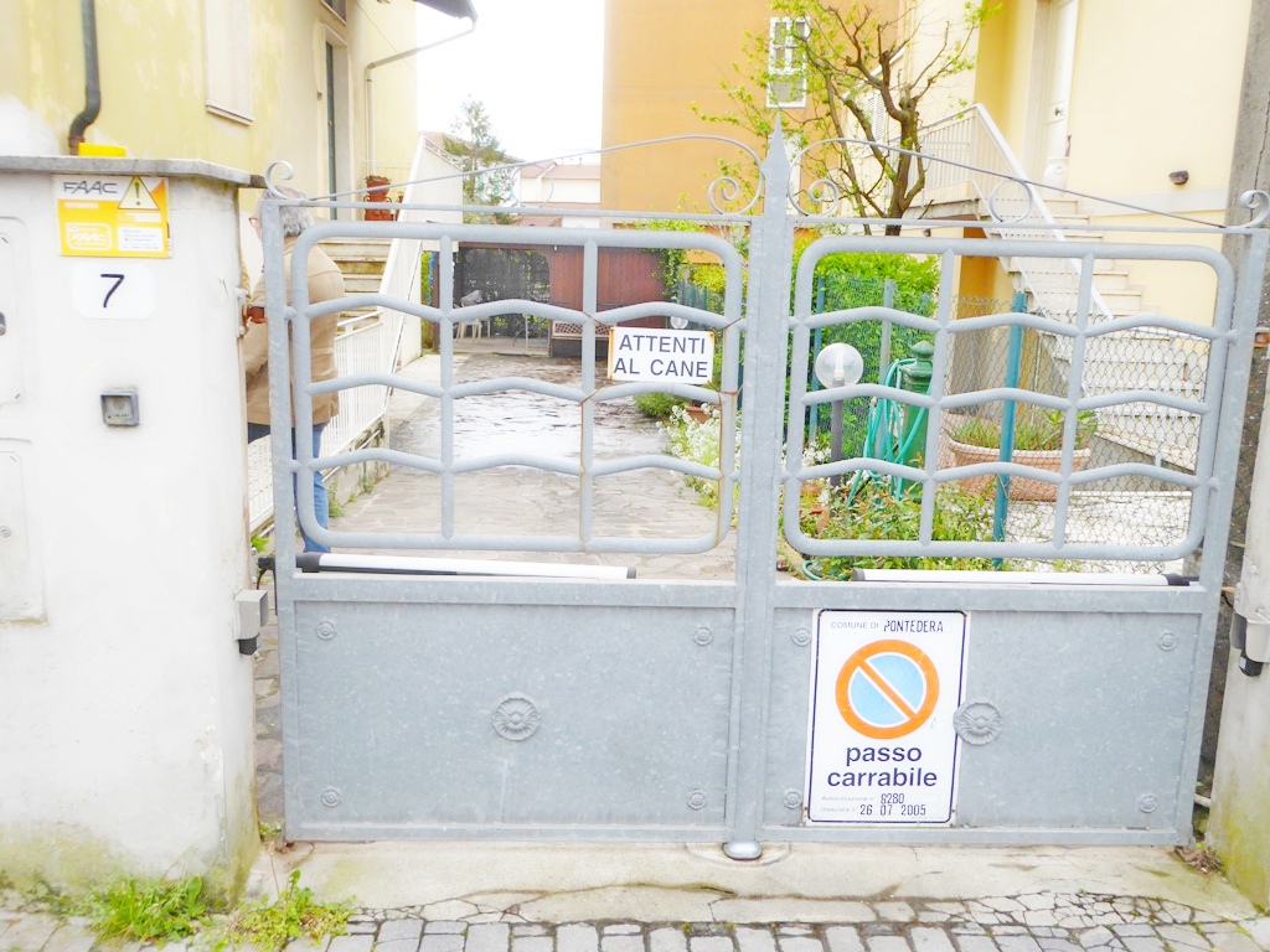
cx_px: 635
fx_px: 1174
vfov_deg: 44.2
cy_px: 476
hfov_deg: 56.8
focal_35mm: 32
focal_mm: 5.4
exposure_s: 1/320
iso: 80
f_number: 3.5
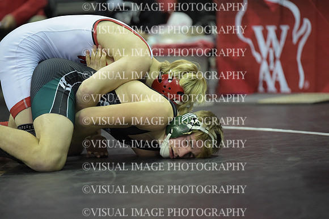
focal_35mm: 200
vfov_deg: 6.9
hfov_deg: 10.3
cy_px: 110
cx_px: 164
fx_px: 1827
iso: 6400
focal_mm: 200
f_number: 2.8
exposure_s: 1/1250
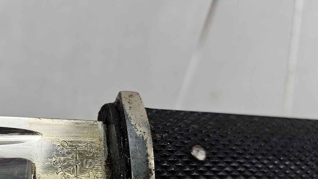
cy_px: 140
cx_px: 88
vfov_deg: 30.5
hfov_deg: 51.1
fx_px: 320
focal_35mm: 38
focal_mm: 6.3
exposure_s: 1/100
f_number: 1.7
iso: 40
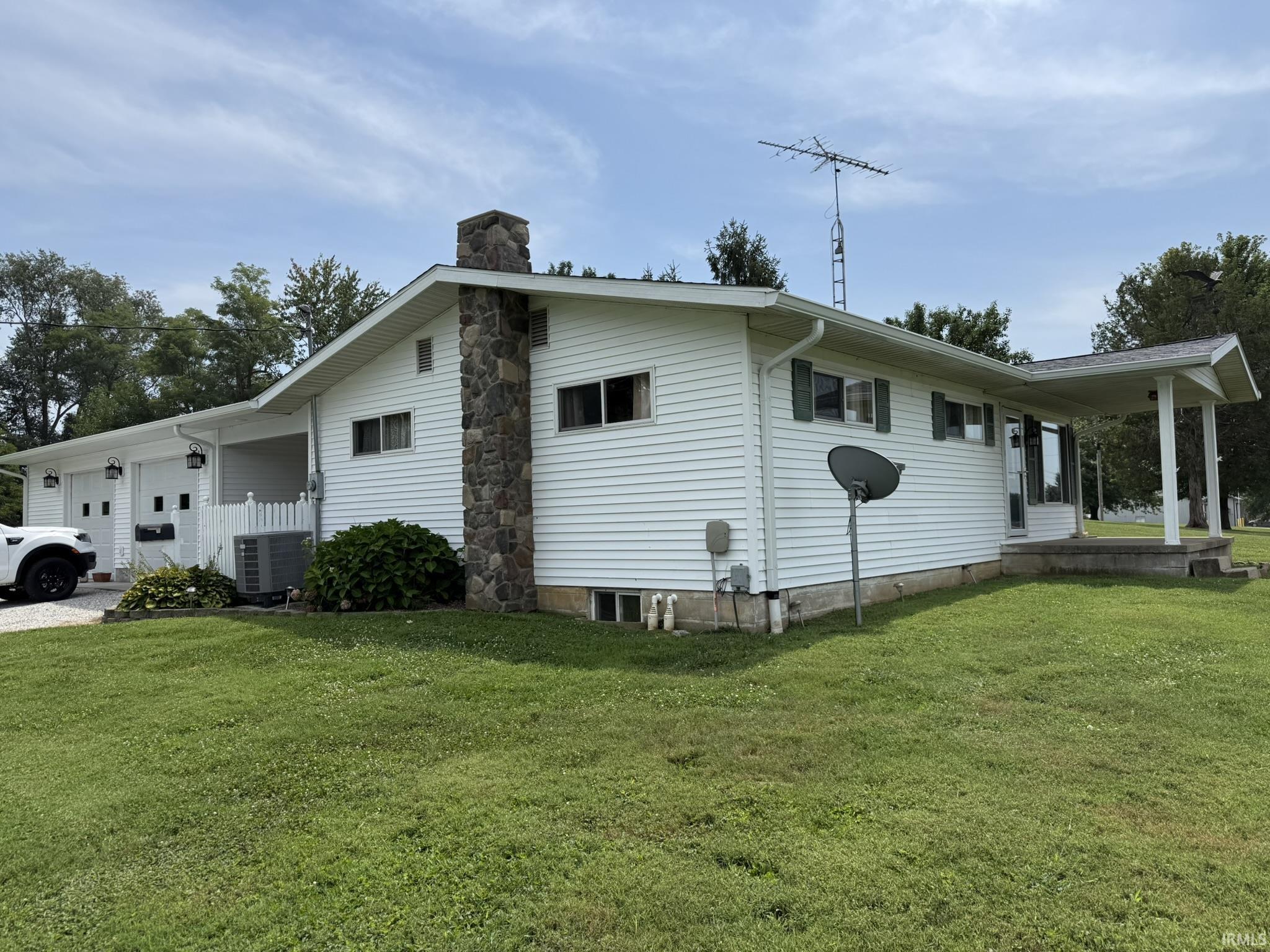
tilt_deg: +3.6
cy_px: 476
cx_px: 635
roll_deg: +1.8
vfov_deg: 56.8
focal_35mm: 24
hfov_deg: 71.6
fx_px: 881
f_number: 1.78
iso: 80
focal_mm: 6.76
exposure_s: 1/6711
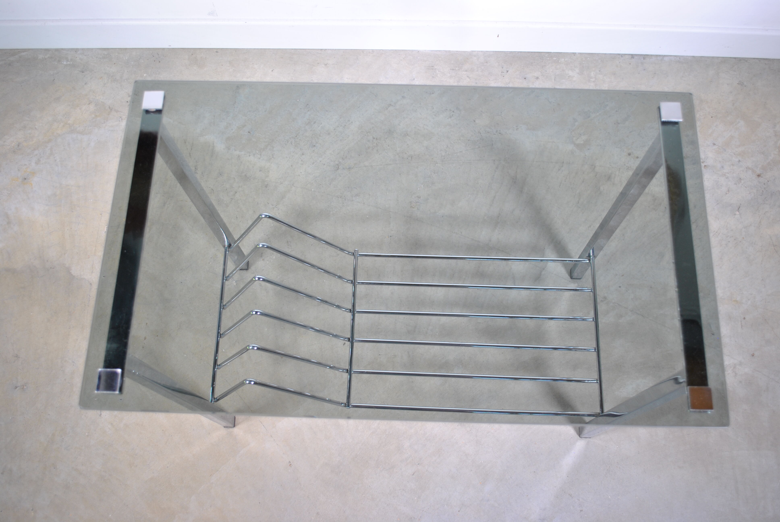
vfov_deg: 40.1
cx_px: 390
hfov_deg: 57.2
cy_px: 261
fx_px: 716
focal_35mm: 33
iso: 200
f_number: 4
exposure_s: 1/30
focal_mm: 22
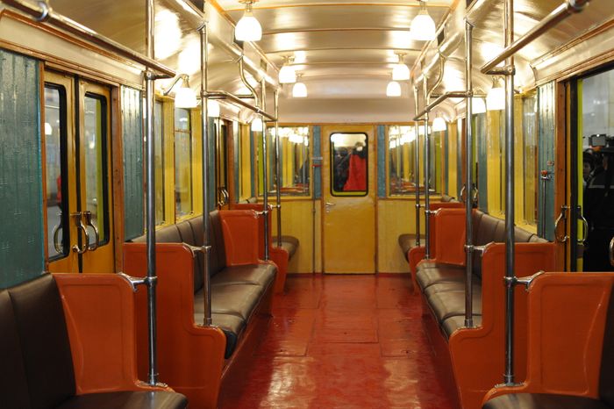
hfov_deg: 39.6
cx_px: 307
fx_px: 852
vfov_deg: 27.0
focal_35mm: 50
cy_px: 204
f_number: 5
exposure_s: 1/160
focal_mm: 50
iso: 3200
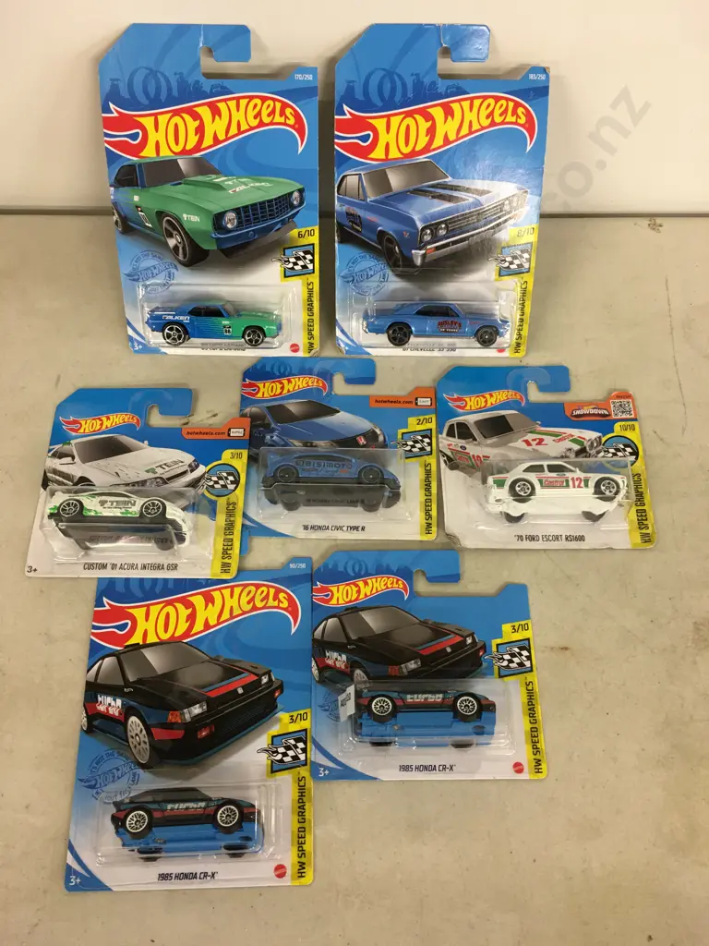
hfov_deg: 48.2
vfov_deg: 61.7
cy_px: 473
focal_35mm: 29
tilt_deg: -66.2
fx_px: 792
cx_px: 354
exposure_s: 1/17
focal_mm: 4.15
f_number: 2.2
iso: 50
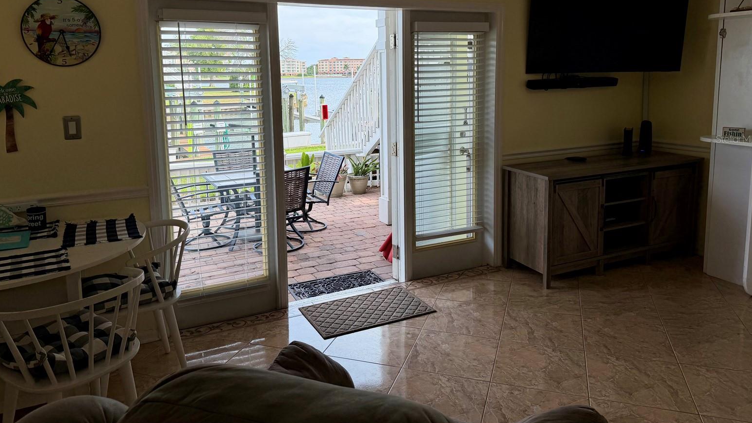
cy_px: 139
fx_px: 538
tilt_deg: -7.4
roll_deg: +1.2
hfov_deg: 69.8
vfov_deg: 42.3
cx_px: 373
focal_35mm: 27
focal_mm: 6.76
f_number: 1.78
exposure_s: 1/1211
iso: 80
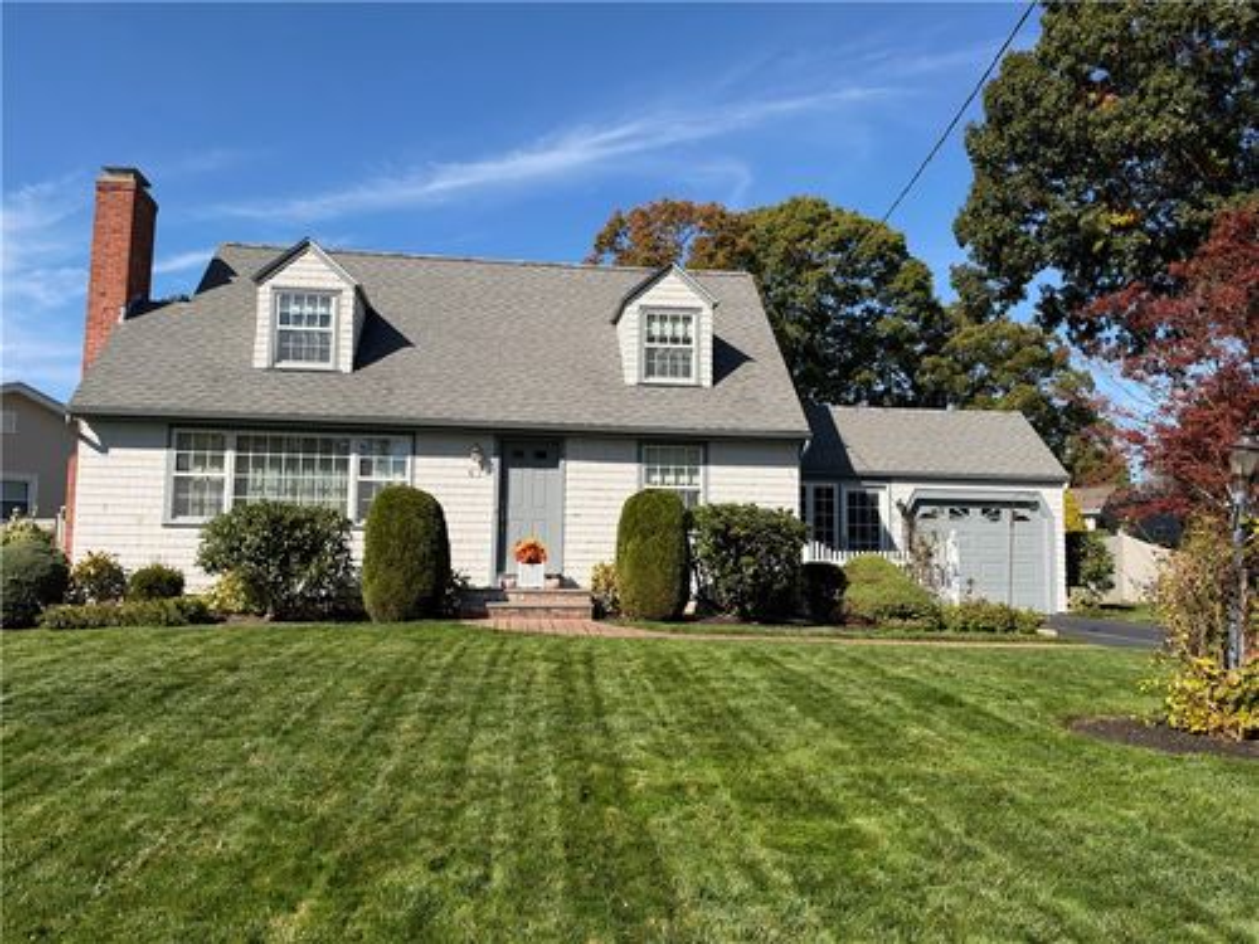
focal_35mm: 28
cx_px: 630
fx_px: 1018
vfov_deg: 49.7
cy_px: 472
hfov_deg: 63.4
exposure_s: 1/3534
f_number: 1.8
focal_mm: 6.93
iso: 64
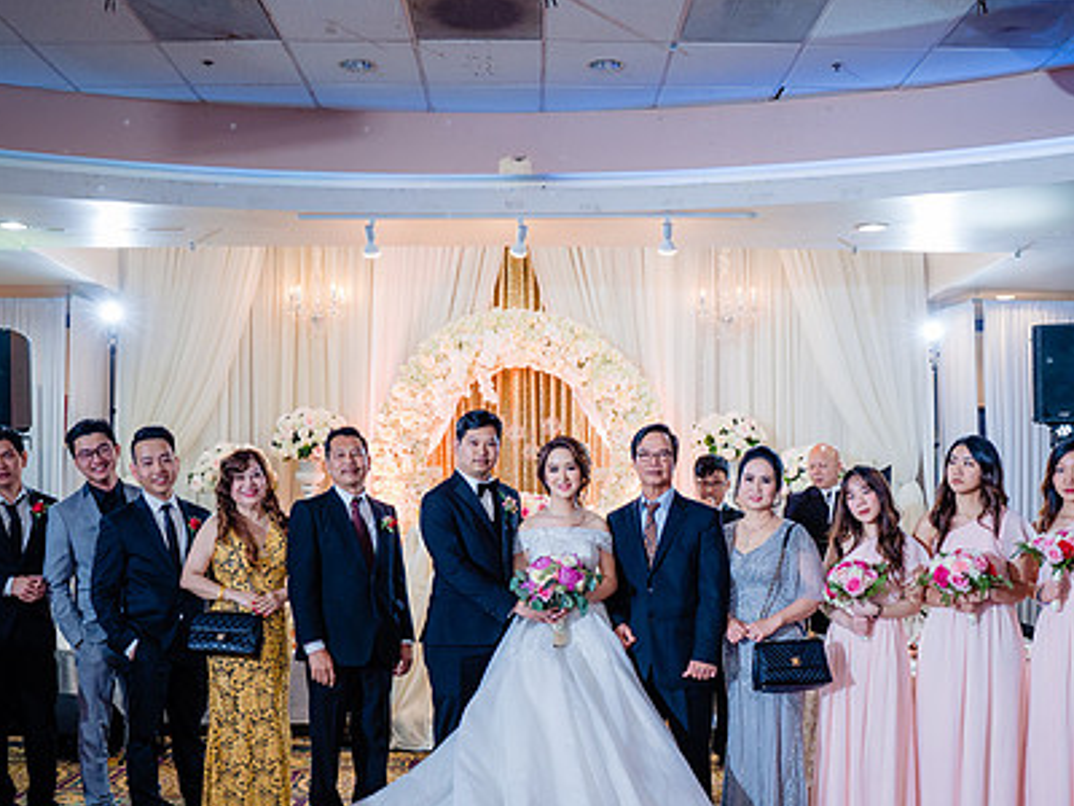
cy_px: 514
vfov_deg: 36.6
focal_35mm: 39
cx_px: 542
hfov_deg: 47.9
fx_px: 1210
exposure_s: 1/160
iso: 800
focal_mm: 28
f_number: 3.5
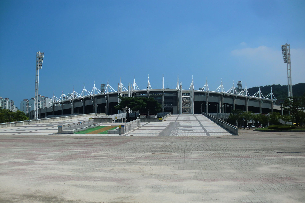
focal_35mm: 37
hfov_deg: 51.9
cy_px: 112
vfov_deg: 35.9
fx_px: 313
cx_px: 154
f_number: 7.8
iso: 64
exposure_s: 1/400
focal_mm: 6.3
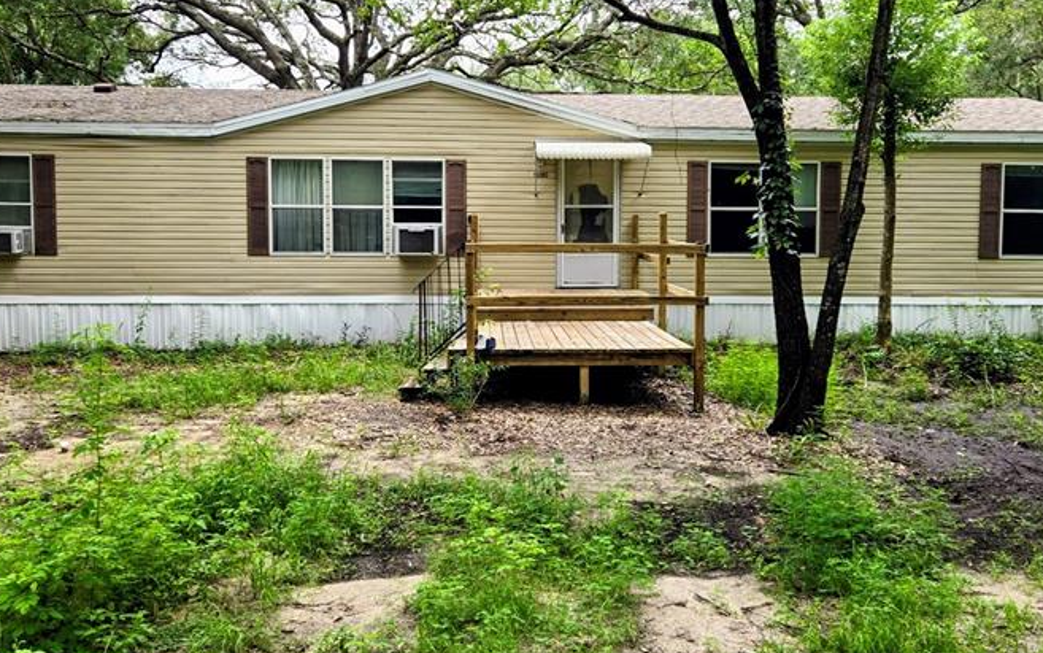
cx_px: 560
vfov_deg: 33.6
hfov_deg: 51.5
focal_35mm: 38
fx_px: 1080
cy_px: 289
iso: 25
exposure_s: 1/205
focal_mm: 5.4
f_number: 1.8
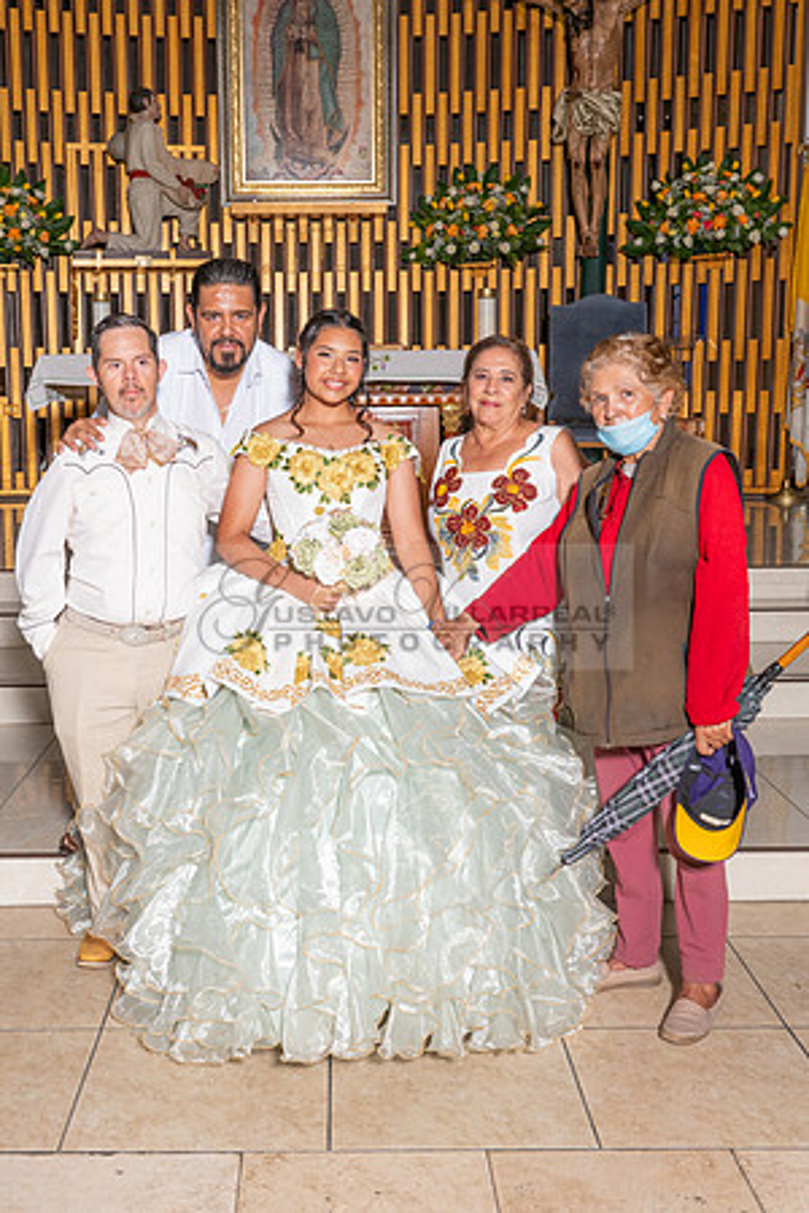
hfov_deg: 31.8
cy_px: 607
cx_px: 322
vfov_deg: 46.4
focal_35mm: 42
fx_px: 1416
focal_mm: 28
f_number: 7.1
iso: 320
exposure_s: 1/160
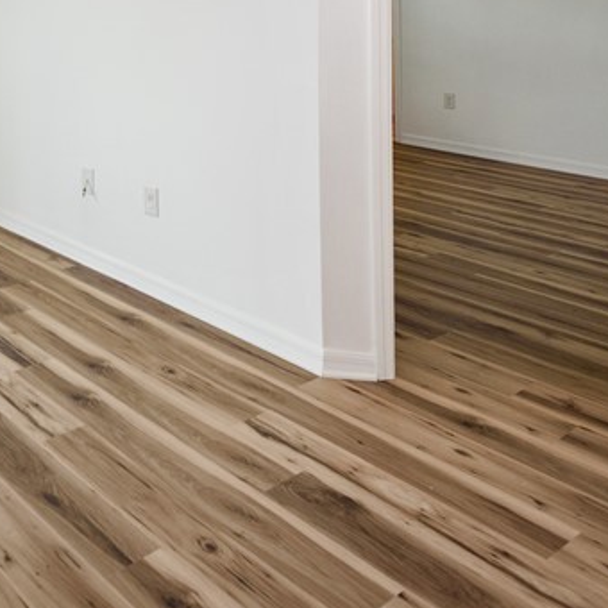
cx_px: -30
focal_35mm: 38
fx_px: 755
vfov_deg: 38.7
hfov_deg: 37.9
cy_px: -4
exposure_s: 1/125
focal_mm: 14
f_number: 6.3
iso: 250
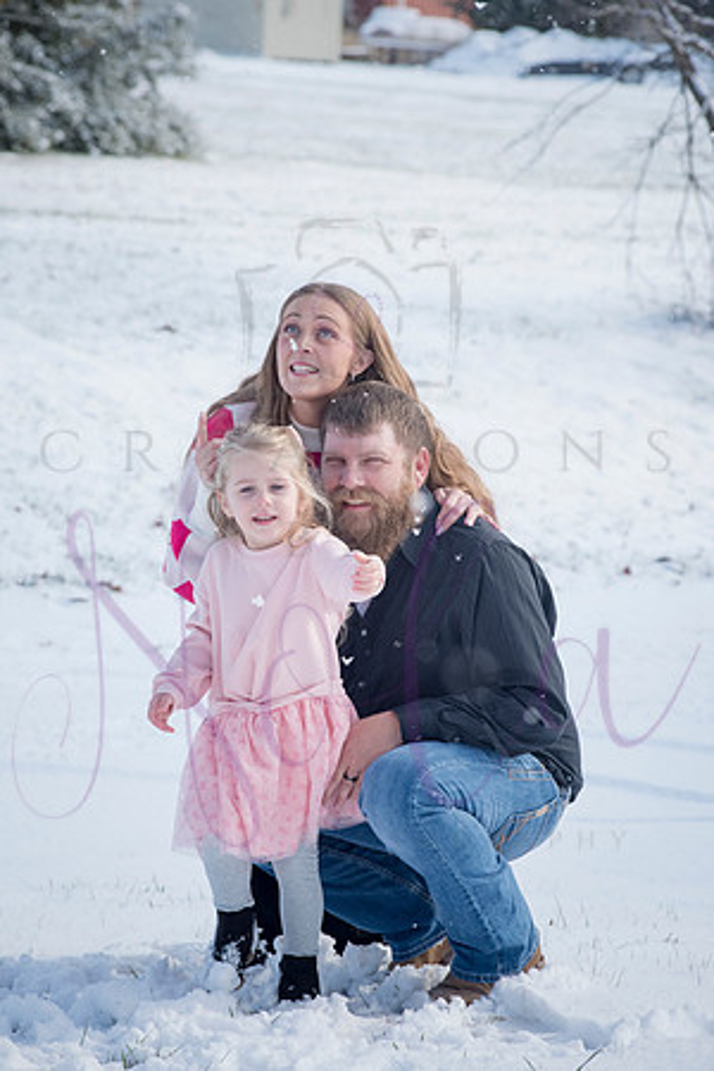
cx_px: 357
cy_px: 536
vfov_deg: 14.2
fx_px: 4313
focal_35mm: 145
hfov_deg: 9.5
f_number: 10
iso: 640
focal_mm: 145
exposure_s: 1/800
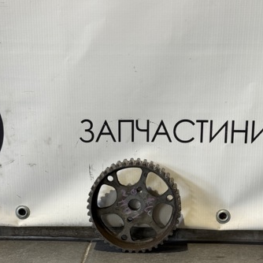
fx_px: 524
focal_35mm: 61
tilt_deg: -13.6
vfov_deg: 27.9
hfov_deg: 28.2
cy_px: 185
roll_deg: -0.7
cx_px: 137
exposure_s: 1/50
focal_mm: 6.76
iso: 100
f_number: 1.78
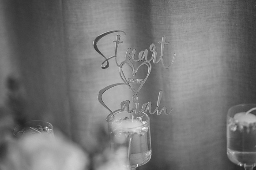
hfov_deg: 23.9
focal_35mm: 85
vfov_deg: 16.1
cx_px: 128
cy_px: 85
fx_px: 604
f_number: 1.8
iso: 500
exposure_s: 1/200
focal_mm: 85
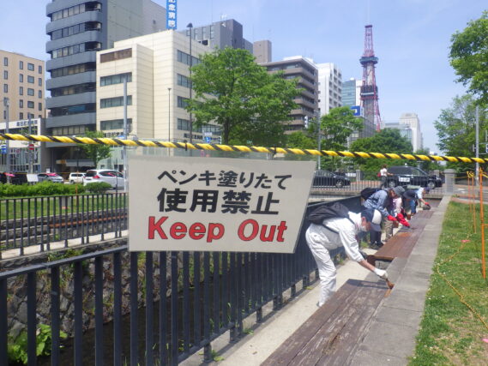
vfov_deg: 49.8
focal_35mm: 28
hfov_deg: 63.4
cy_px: 183
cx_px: 244
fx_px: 395
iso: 125
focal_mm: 5
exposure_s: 1/800
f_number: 4.2
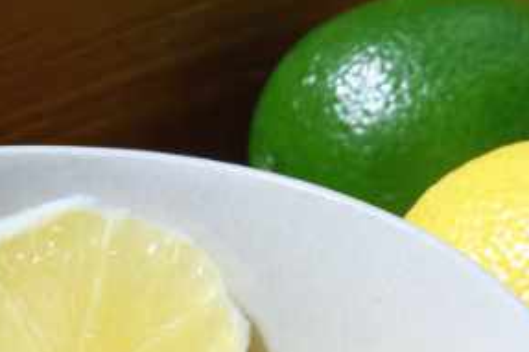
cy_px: 514
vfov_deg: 3.1
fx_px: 6447
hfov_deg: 4.7
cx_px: 617
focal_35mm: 439
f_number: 5.3
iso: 100
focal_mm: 70
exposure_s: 1/1600
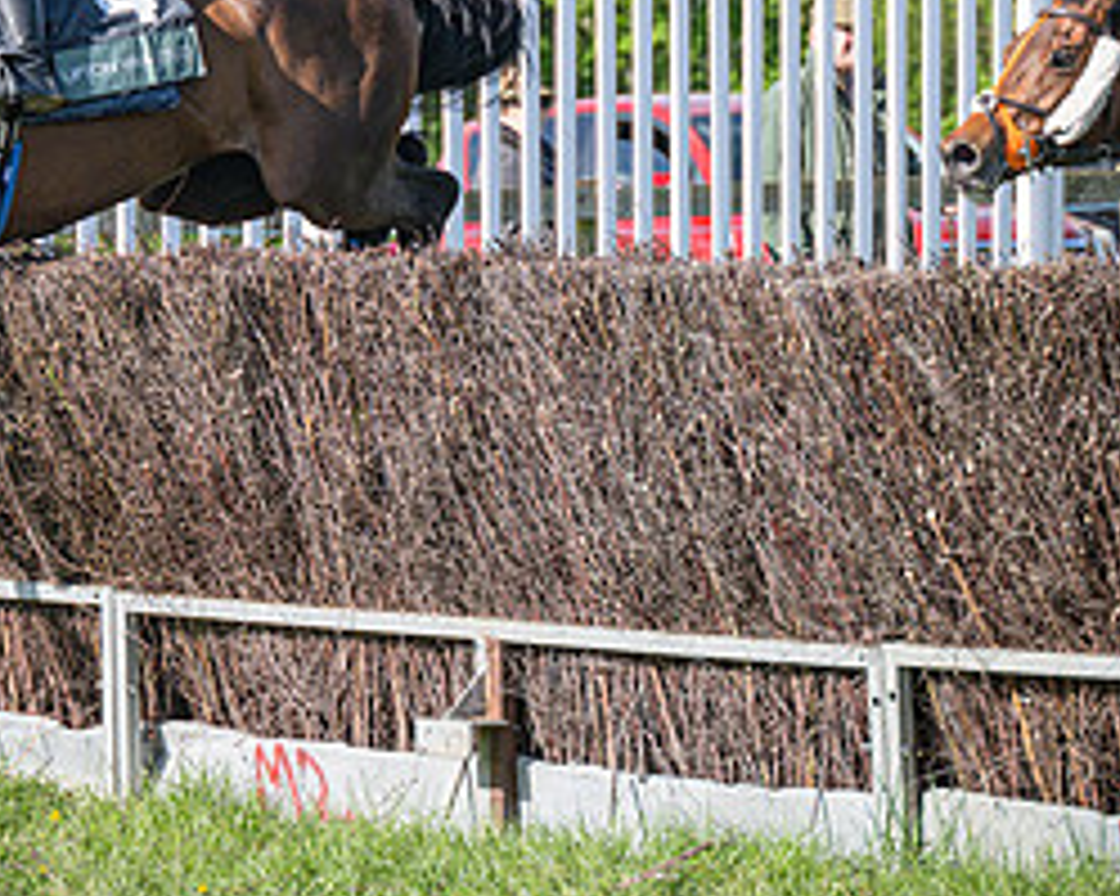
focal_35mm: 250
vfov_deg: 6.2
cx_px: 403
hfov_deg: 7.7
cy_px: 23
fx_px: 8284
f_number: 4
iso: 400
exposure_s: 1/3200
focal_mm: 98
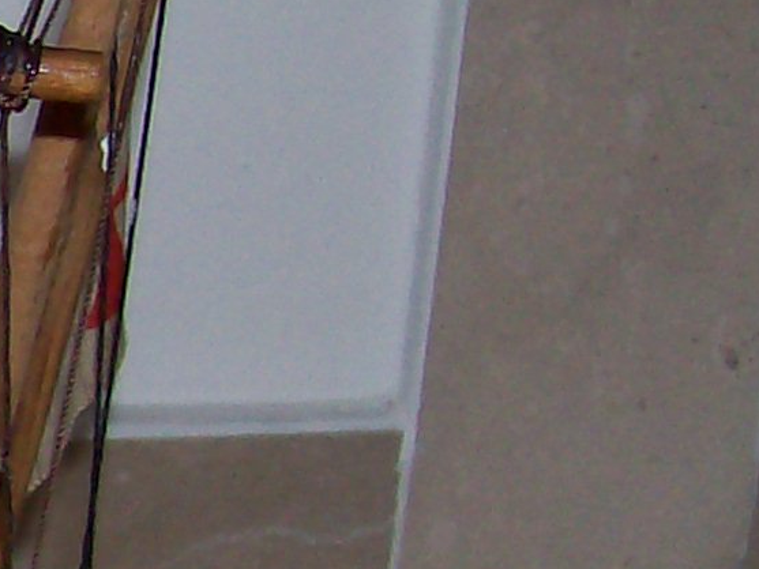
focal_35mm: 184
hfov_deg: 9.4
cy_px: 530
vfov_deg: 8.0
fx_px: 4035
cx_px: -1132
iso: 80
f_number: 2.7
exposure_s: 1/64
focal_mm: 6
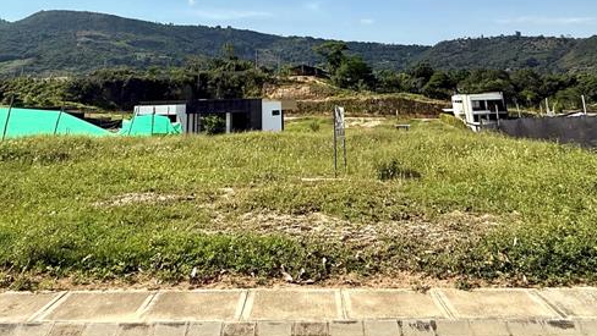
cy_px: -67
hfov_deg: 61.0
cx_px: 292
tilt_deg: +18.4
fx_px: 507
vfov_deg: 31.0
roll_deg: +0.4
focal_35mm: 32
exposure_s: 1/3663
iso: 50
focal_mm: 2.22
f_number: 2.2
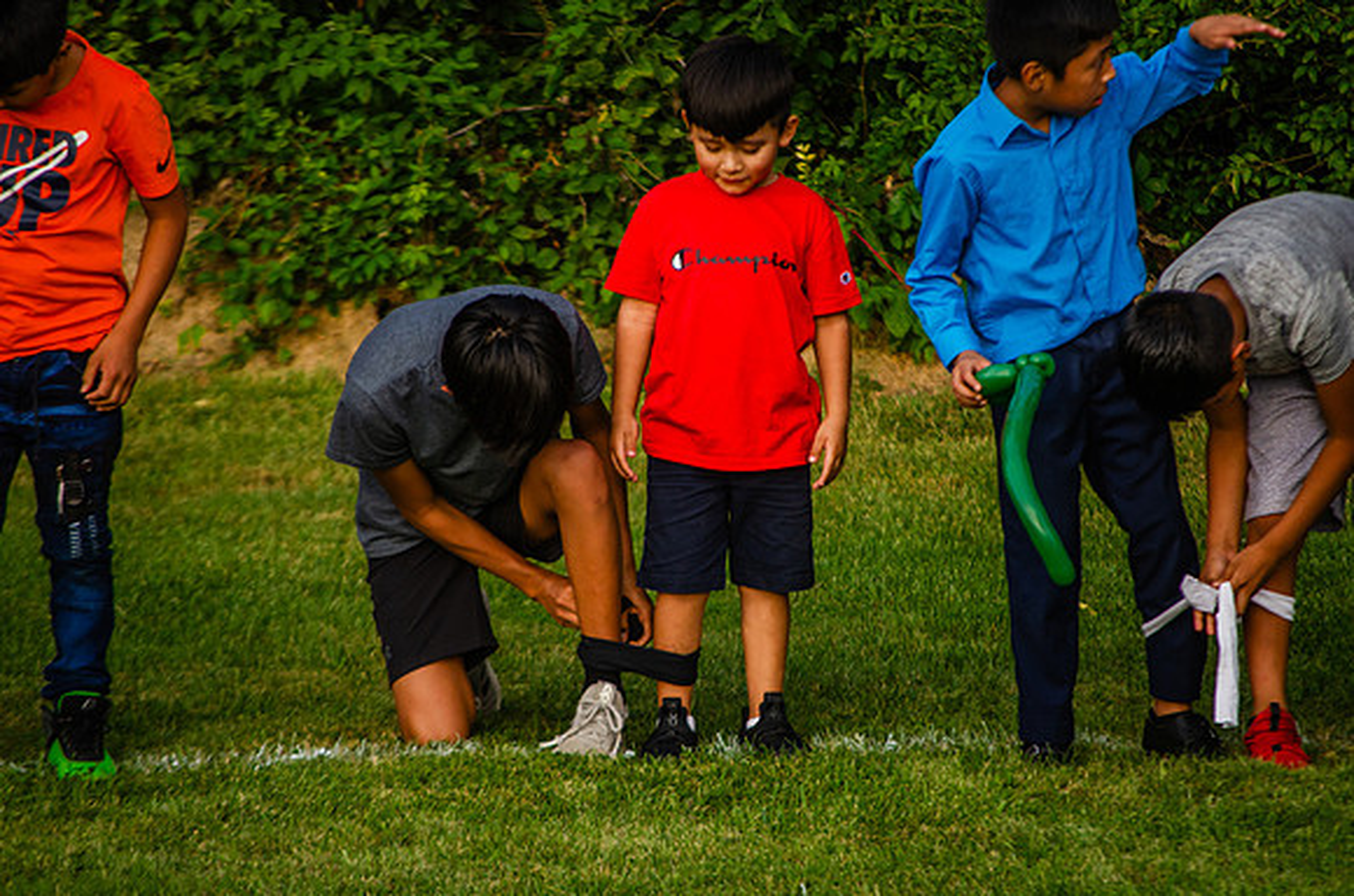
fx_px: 10696
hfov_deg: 7.2
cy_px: 448
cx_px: 677
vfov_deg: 4.8
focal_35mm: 285
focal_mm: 190
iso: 250
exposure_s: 1/500
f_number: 5.6
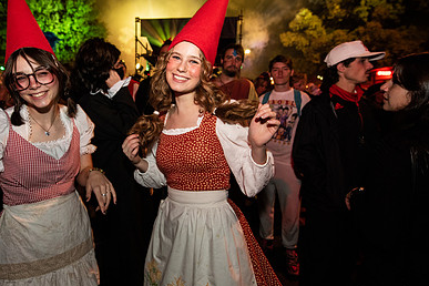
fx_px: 250
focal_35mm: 21
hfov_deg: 79.9
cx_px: 164
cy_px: 125
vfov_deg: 59.3
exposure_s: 1/60
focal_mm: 14
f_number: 3.5
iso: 2000
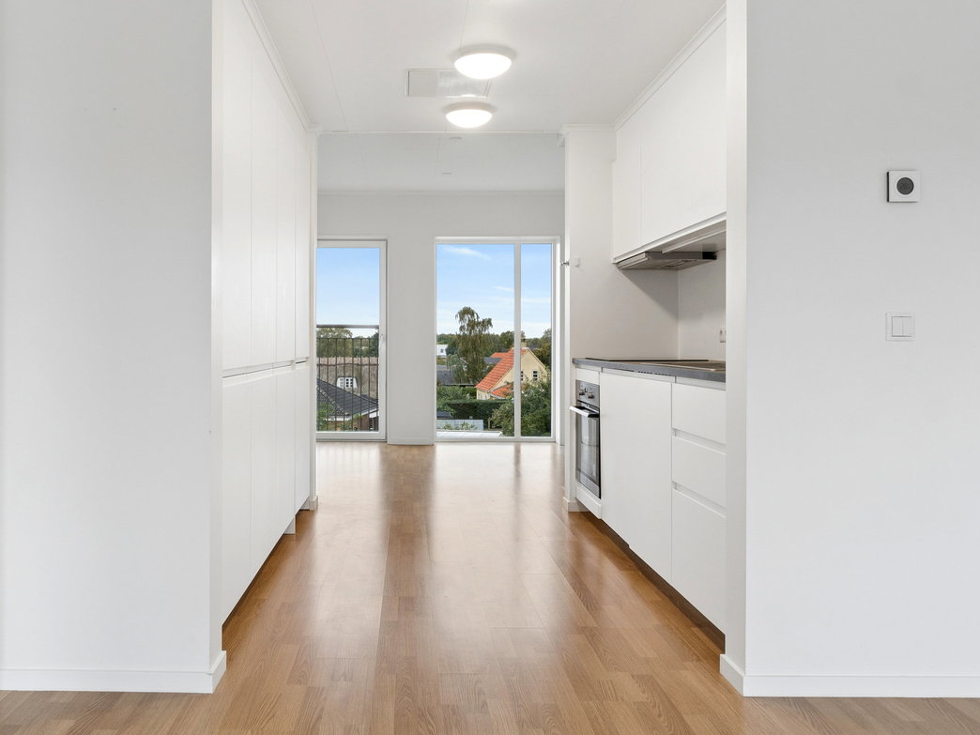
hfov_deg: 61.7
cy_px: 346
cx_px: 406
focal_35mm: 29
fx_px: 814
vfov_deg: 48.6
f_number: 8
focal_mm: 13
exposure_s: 1/30
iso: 200
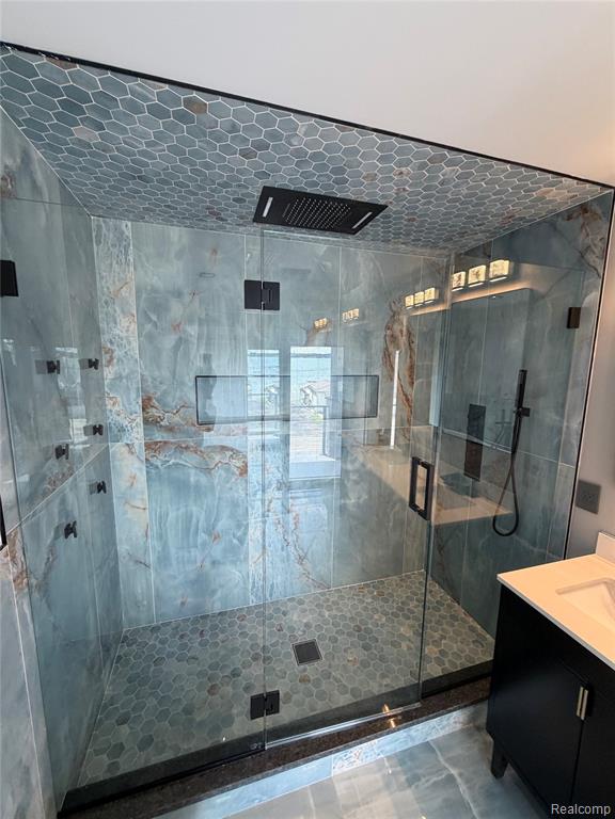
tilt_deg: -6.0
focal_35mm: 14
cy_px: 410
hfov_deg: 85.7
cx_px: 308
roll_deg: -1.5
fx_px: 332
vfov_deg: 102.1
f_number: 2.2
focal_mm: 2.22
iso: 160
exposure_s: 1/60
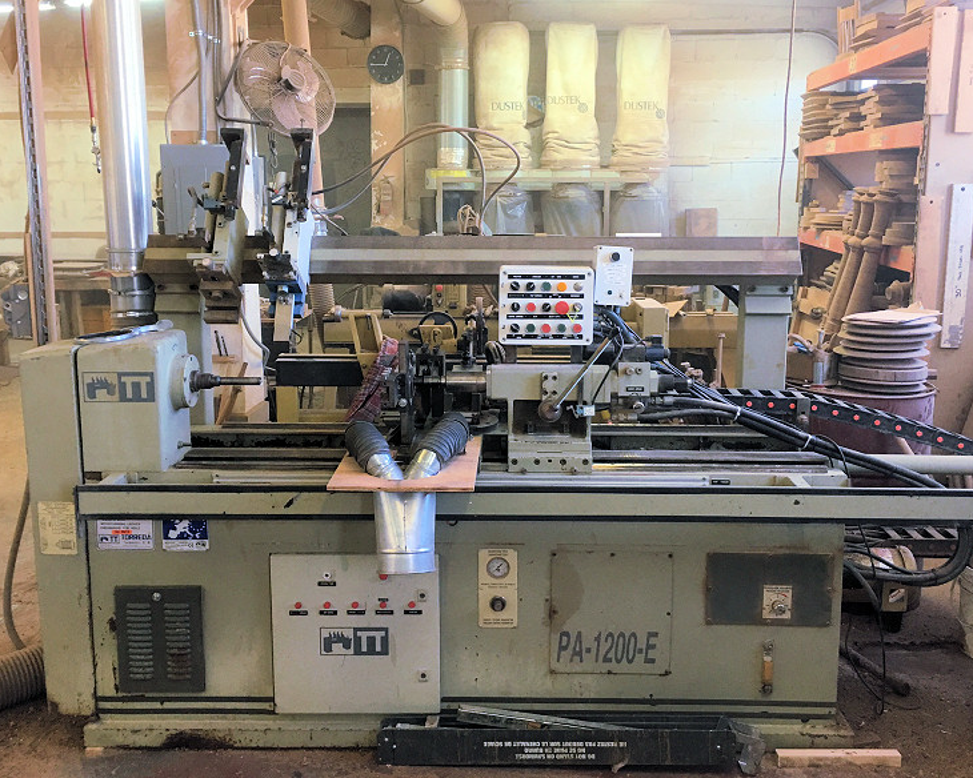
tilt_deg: -7.8
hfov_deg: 57.1
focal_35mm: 31
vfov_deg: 47.1
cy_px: 389
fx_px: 893
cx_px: 517
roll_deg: +0.2
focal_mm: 4.15
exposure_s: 1/15
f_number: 2.2
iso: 40
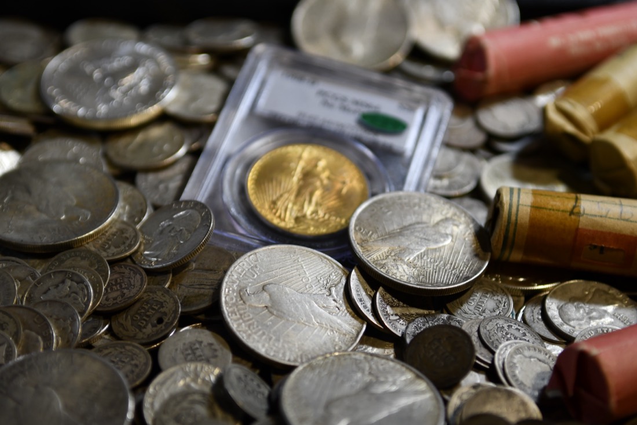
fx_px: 1451
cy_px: 212
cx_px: 318
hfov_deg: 24.8
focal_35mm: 82
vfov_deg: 16.6
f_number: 3.2
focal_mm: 55
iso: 400
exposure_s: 1/250
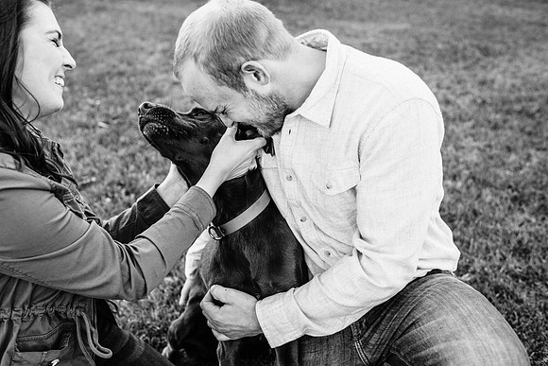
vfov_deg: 37.9
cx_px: 274
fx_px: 533
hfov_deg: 54.4
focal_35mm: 35
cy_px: 183
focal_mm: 35
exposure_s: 1/640
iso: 200
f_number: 3.2
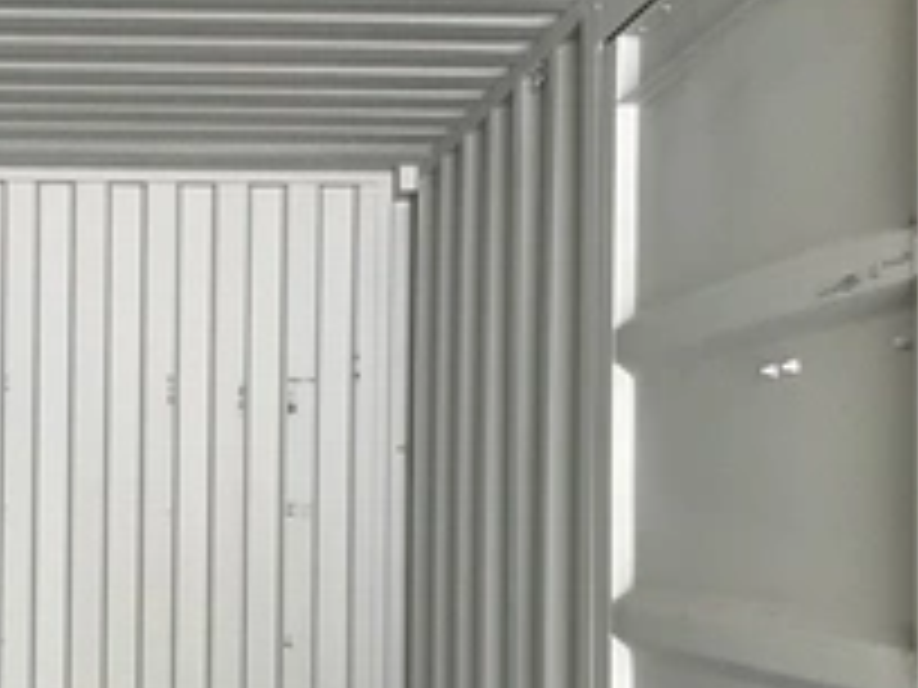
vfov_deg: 25.5
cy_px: 486
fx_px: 1512
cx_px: 86
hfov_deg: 32.1
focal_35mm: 57
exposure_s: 1/60
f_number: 1.8
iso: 125
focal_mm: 3
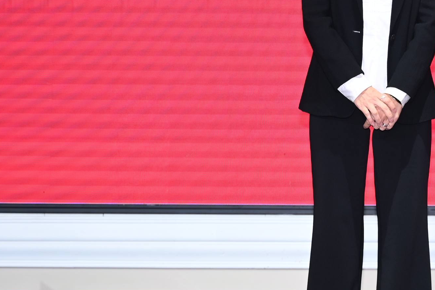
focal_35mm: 171
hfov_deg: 11.7
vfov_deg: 7.9
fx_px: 2066
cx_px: 546
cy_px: -95
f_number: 3.2
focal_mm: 50
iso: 400
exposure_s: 1/200
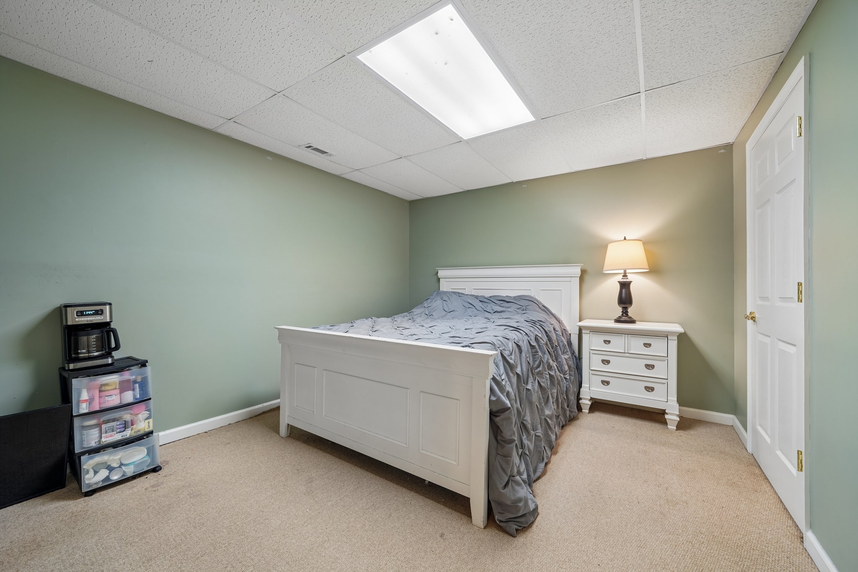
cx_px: 429
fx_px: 334
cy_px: 286
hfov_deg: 104.3
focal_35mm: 14
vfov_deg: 81.2
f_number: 8
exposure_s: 1/6
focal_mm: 14
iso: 400
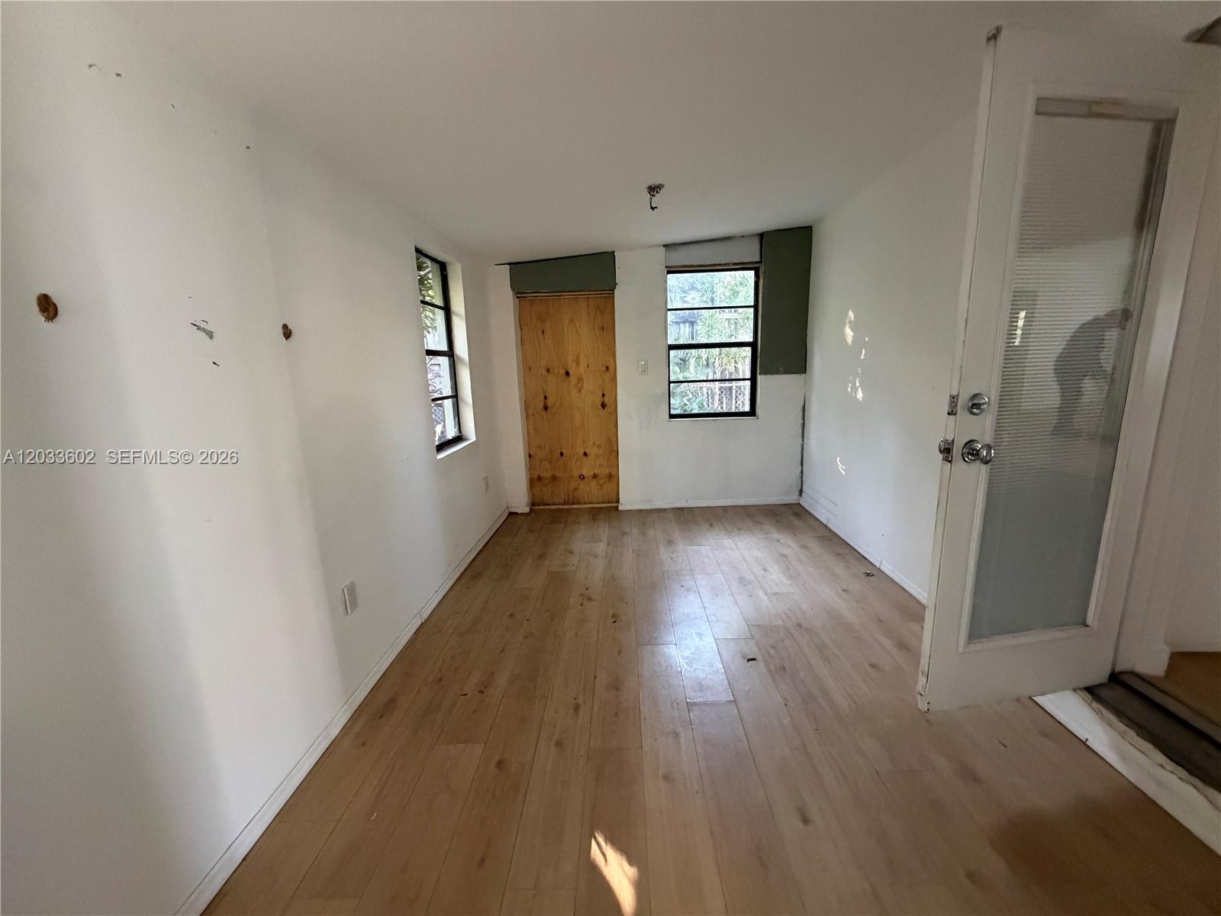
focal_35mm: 14
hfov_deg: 102.1
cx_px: 610
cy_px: 458
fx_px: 494
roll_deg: +2.4
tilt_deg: -11.8
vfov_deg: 85.7
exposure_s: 1/60
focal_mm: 2.22
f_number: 2.2
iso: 800
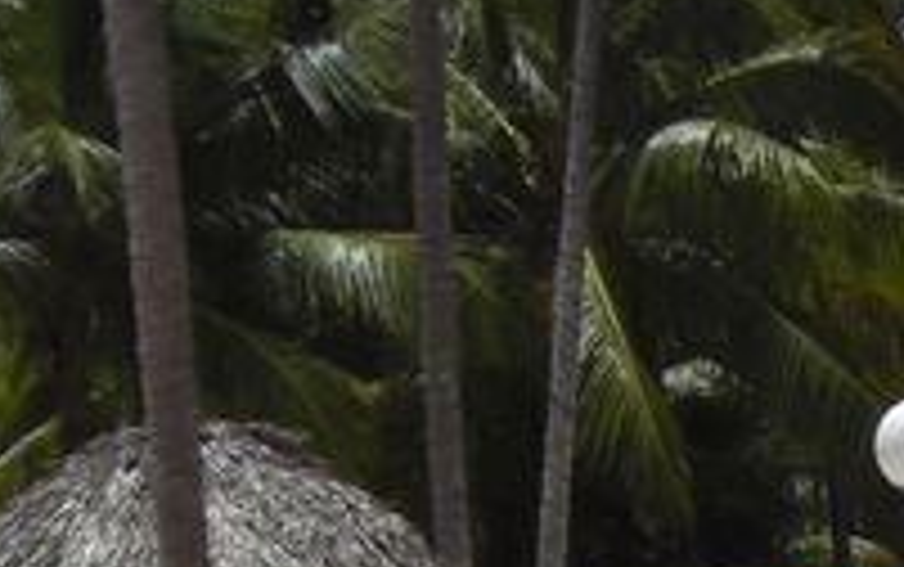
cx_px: 1201
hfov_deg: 10.0
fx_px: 5055
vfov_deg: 6.3
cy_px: 842
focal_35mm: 205
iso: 64
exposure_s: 1/250
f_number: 8
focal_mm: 6.2
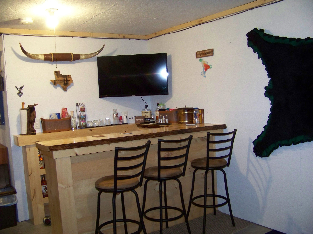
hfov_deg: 51.4
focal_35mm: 36
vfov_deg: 39.7
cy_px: 117
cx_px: 156
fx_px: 326
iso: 200
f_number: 2.8
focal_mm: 5.85
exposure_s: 1/30
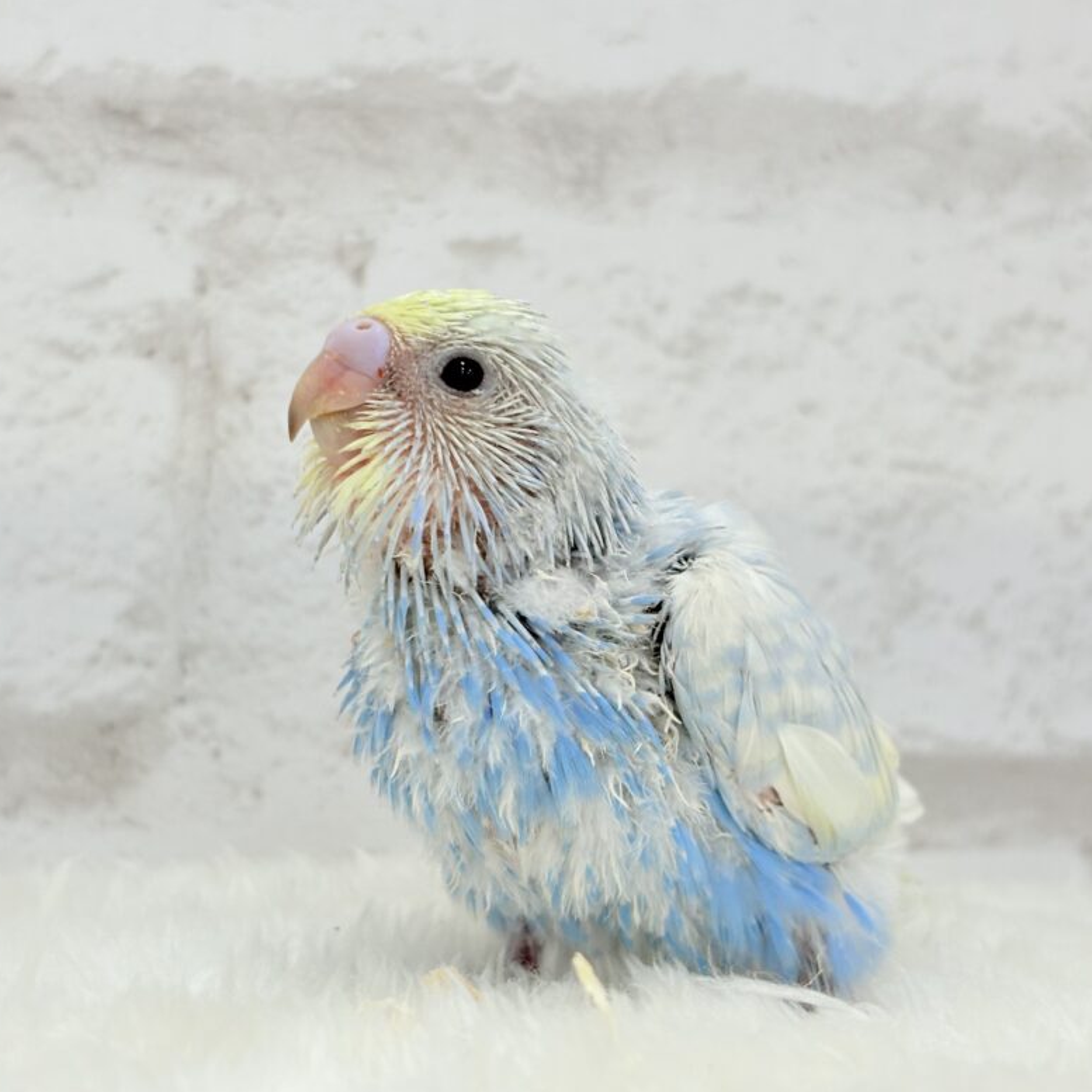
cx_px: 485
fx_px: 2534
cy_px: 606
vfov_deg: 24.3
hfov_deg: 24.3
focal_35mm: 71
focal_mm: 5.96
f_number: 1.6
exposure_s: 1/100
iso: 64
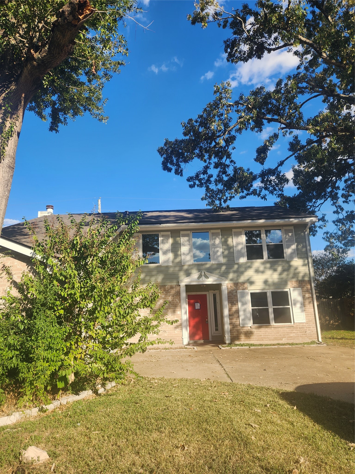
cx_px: 178
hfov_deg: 58.9
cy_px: 237
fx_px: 314
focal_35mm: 23
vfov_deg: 73.9
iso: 20
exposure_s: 1/873
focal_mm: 5.4
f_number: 1.8
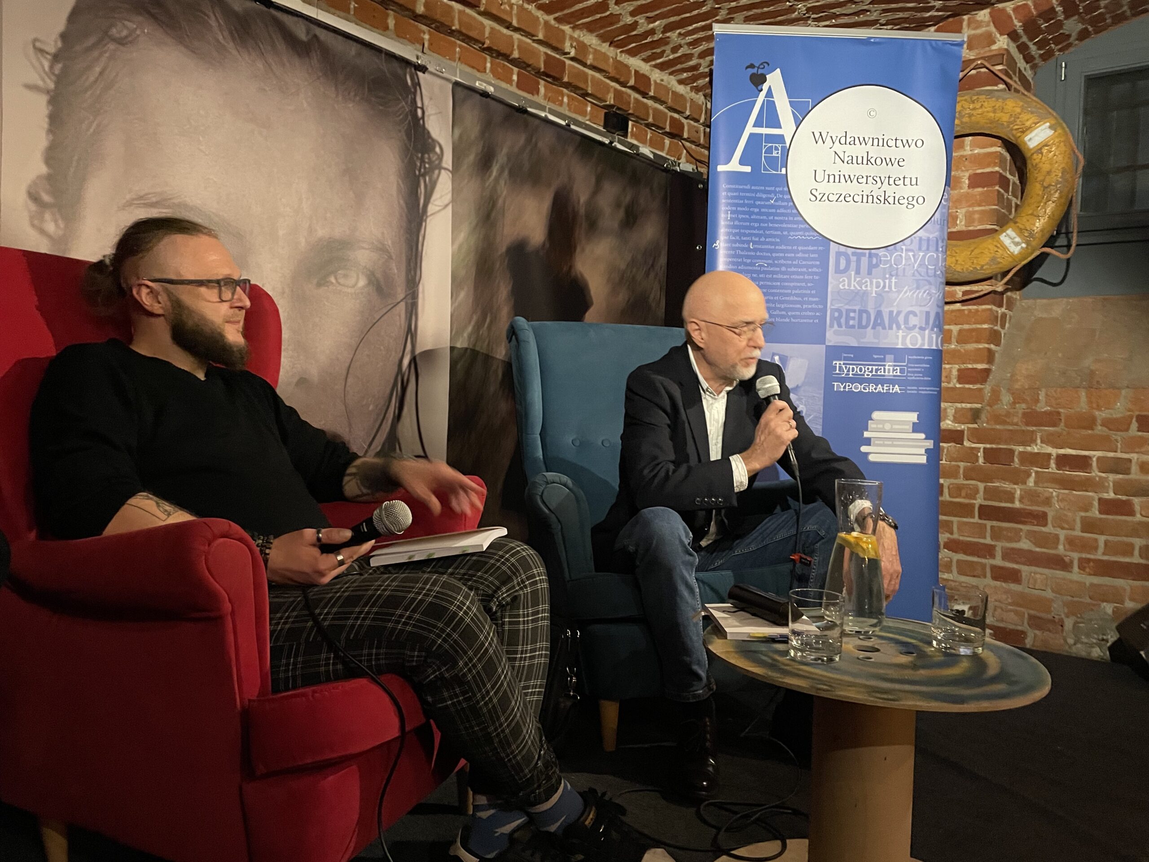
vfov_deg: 53.1
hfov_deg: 67.3
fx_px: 863
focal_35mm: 26
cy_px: 431
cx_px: 574
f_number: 1.6
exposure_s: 1/25
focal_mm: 4.2
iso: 640
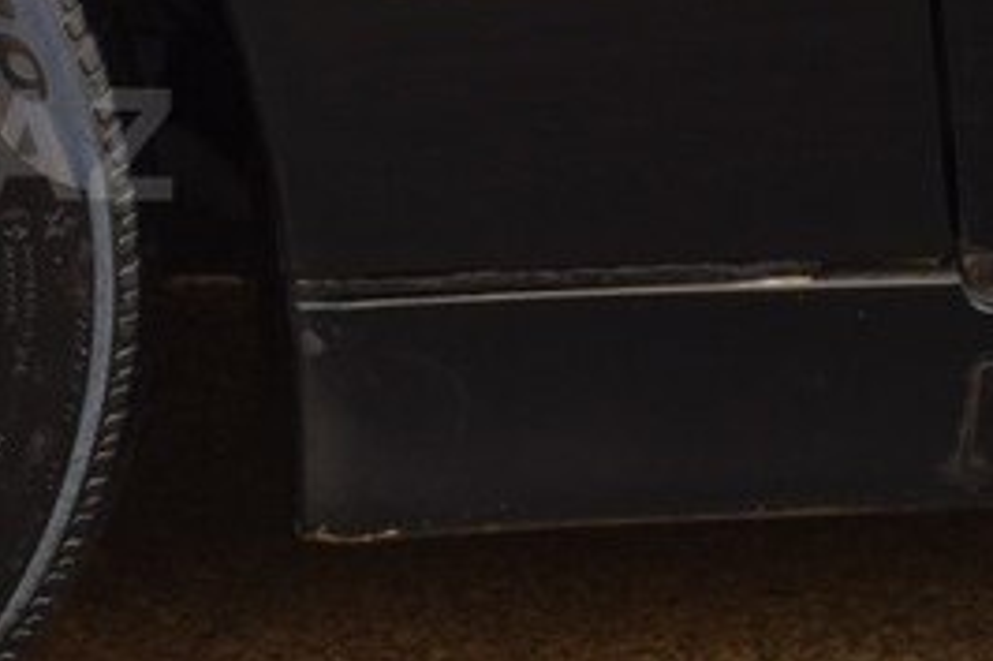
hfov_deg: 15.2
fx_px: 3590
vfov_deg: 10.5
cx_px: -209
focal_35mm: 130
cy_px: 146
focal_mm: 35
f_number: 6.3
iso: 400
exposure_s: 1/125
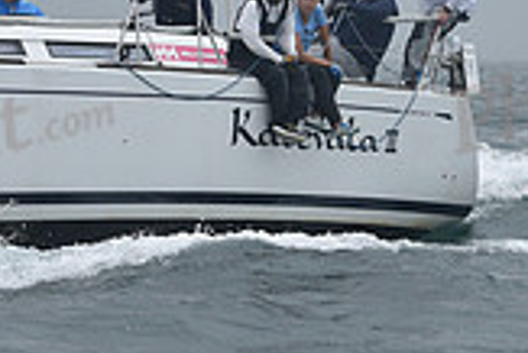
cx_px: 285
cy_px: -53
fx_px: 3655
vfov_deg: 5.5
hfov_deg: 8.3
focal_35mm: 249
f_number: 10
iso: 250
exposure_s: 1/800
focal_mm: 70
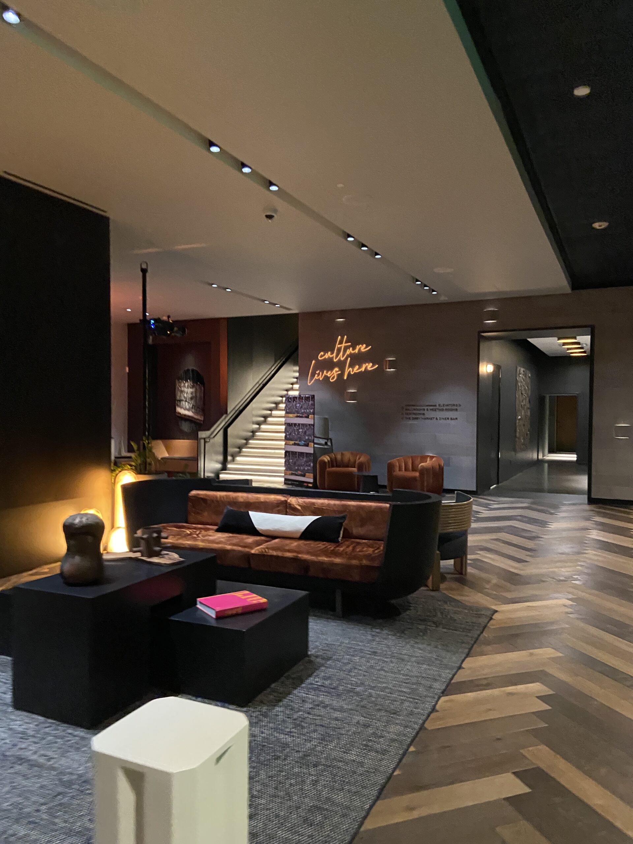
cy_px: 422
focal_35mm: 26
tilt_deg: -1.8
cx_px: 316
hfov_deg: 53.1
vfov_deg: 67.3
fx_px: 634
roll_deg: -1.8
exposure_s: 1/30
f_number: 1.8
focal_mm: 4.25
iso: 800
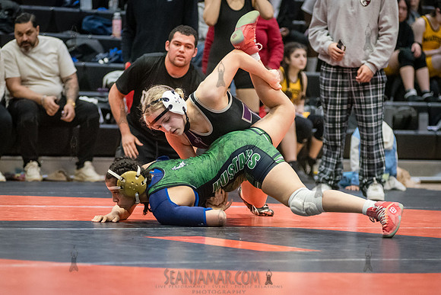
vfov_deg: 7.5
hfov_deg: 11.2
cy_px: 171
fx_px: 2256
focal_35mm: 184
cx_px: 204
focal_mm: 145
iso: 8000
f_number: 3.5
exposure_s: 1/400
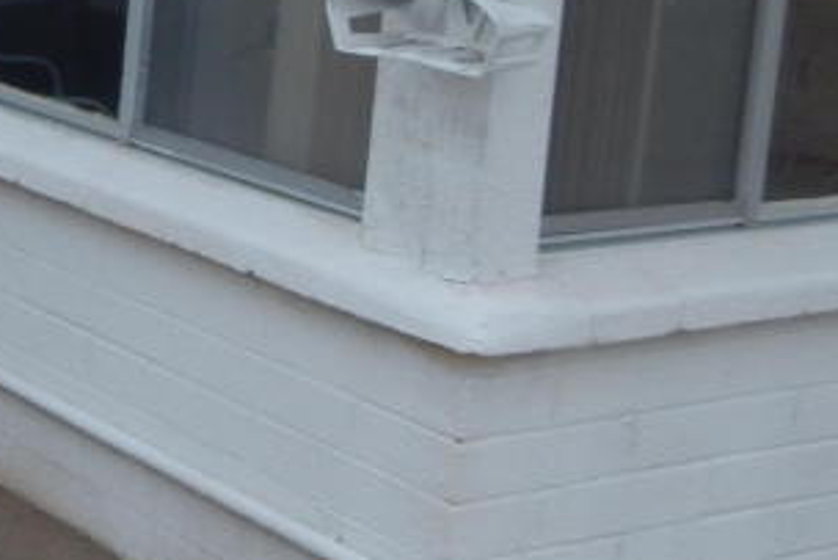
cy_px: -39
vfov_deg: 17.2
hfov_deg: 20.5
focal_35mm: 77
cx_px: -571
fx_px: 1793
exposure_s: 1/1250
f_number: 3
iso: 125
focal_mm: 4
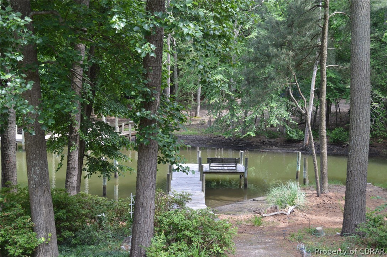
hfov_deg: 41.2
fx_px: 515
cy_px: 128
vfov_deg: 28.0
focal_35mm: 48
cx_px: 194
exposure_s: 1/125
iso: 250
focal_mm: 32
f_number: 5.6
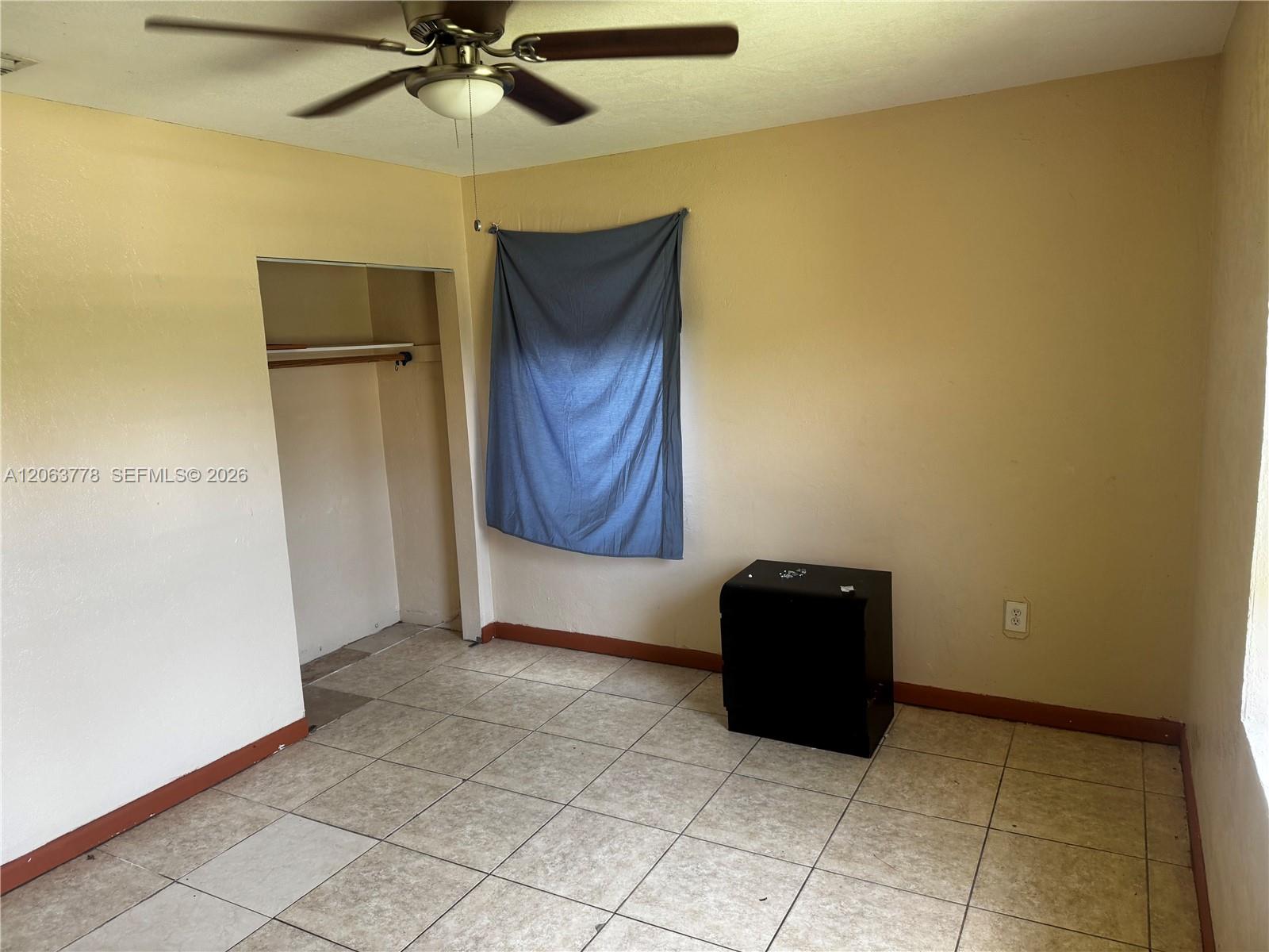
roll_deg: +2.6
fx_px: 880
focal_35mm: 24
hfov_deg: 71.6
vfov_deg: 56.8
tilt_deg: -9.3
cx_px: 634
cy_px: 476
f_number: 1.78
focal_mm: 6.76
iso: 160
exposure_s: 1/121
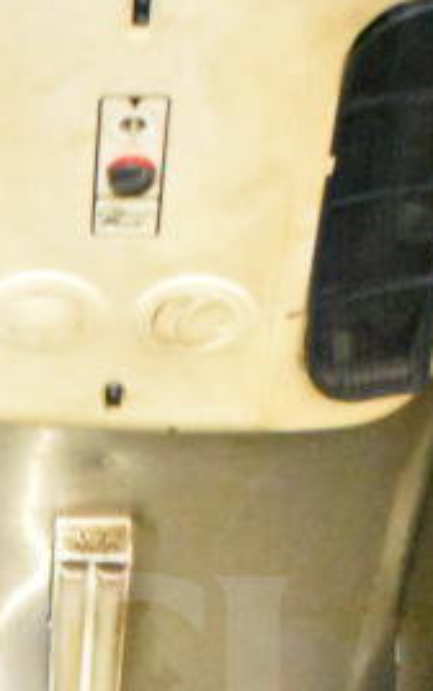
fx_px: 2751
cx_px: 57
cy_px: 779
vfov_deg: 14.0
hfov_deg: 9.0
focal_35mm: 146
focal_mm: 28
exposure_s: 1/8
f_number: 4.2
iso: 25600
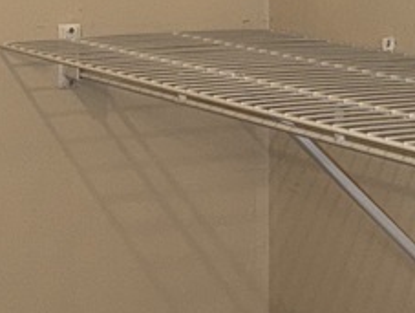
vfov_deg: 9.6
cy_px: -115
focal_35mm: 152
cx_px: -227
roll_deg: -0.4
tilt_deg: -1.1
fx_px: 1825
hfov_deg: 12.3
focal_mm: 6.76
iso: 64
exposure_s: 1/20
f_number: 1.78
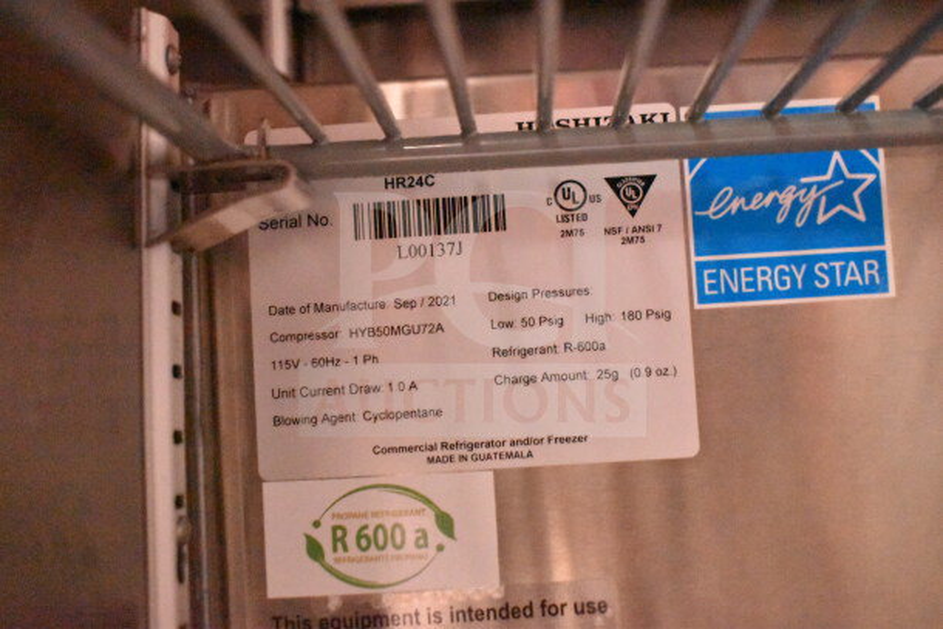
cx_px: 472
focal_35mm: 44
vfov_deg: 30.9
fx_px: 1140
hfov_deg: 45.0
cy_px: 314
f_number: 4.2
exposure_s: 1/30
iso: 25600
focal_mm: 29
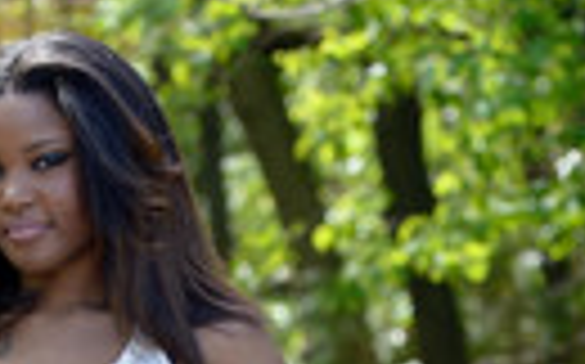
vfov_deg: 2.4
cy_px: 728
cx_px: 124
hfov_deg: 3.9
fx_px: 8650
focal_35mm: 543
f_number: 6.3
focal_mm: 116
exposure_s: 1/160
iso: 100
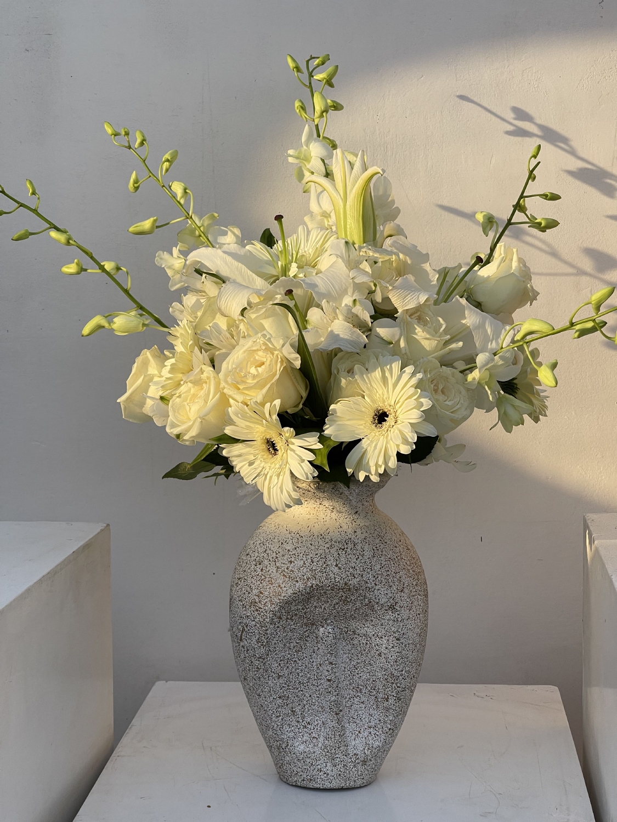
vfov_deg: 30.3
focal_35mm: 64
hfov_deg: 22.9
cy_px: 411
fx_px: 1521
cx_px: 308
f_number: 2.2
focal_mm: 7.5
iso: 20
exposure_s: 1/394
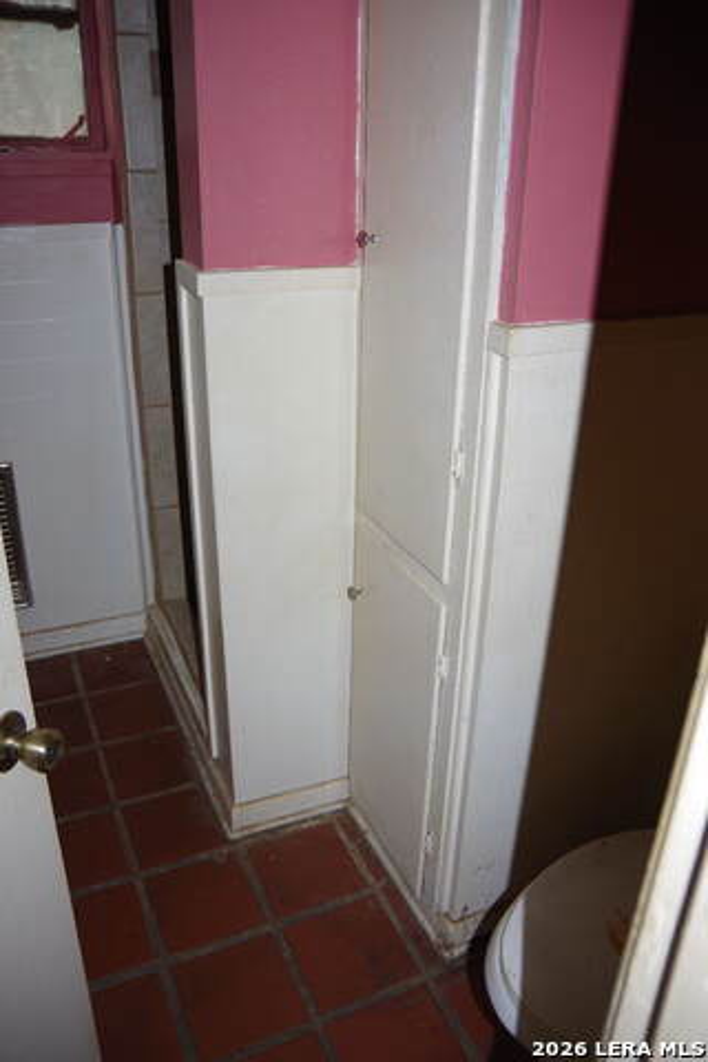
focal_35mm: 27
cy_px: 531
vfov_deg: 67.4
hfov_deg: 47.9
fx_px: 796
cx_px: 354
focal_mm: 18
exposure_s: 1/50
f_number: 3.5
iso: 100
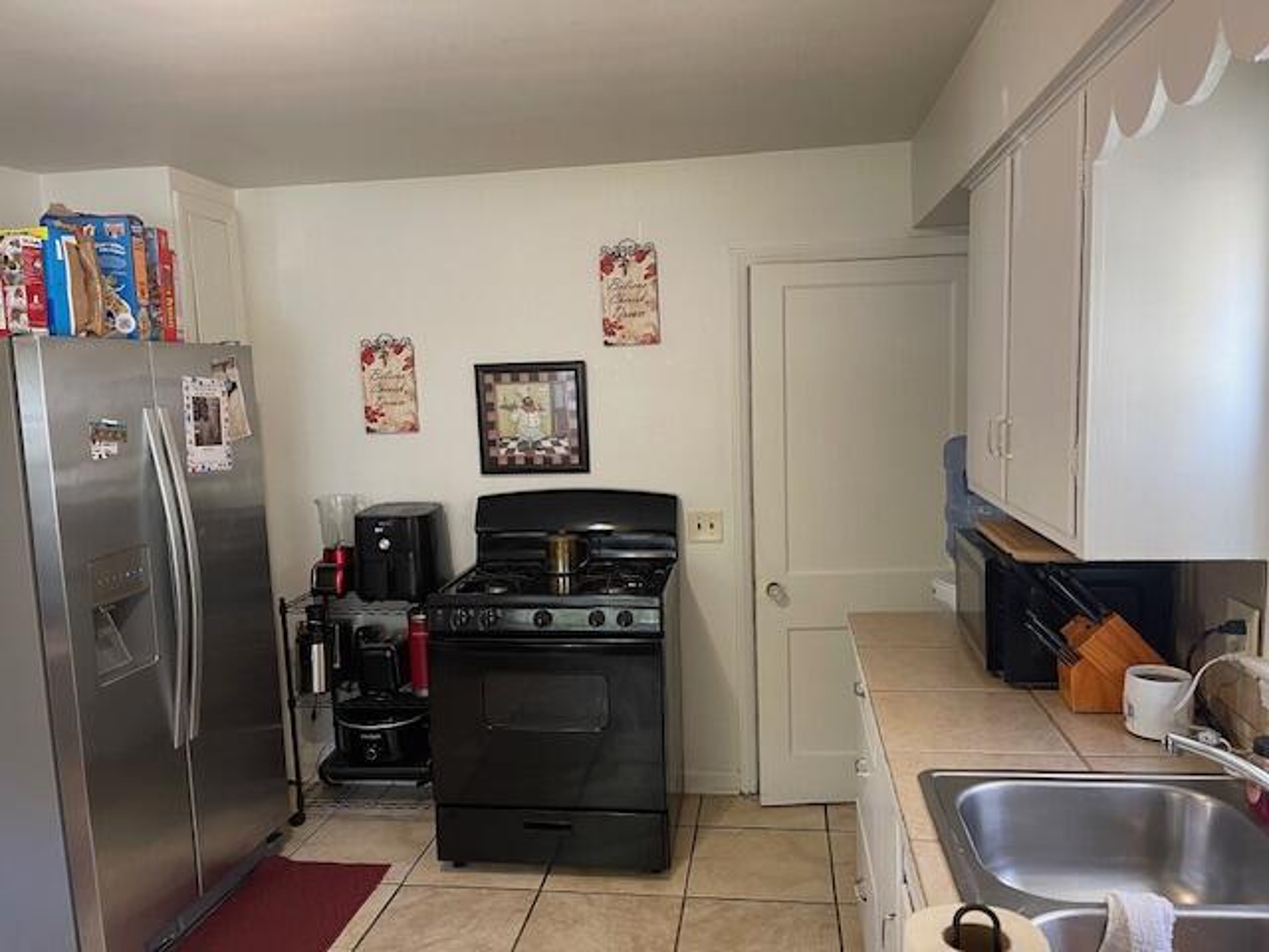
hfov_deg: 69.4
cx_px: 634
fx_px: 916
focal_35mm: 25
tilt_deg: -6.6
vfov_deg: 54.9
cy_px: 476
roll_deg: +1.6
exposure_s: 1/60
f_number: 1.6
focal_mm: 5.1
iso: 160
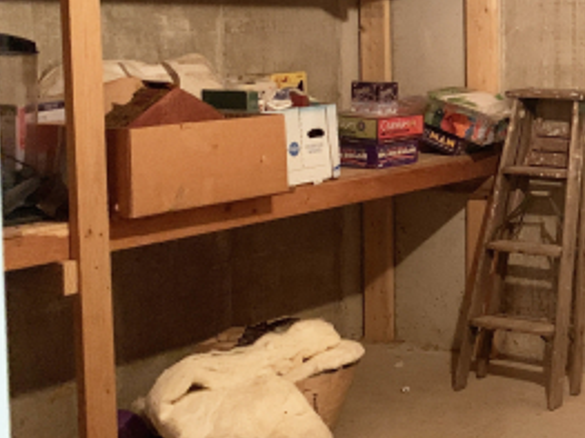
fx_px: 1115
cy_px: 104
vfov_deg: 22.0
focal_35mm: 66
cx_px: 726
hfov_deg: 25.9
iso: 800
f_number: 1.8
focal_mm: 4.25
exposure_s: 1/30
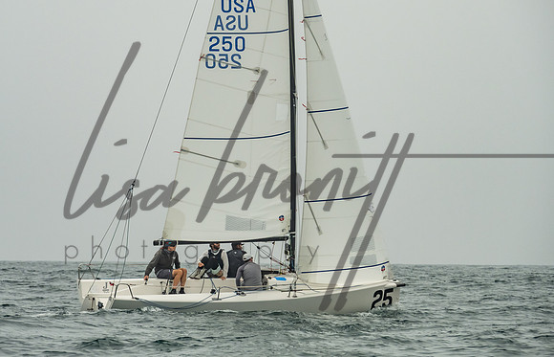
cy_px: 137
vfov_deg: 5.1
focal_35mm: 265
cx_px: 253
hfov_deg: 7.9
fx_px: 4037
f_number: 9
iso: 800
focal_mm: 200
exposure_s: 1/2500
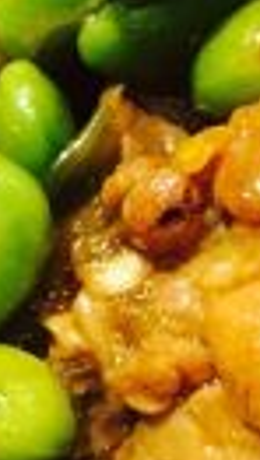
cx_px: 422
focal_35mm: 169
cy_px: -37
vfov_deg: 12.5
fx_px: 2065
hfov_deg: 7.1
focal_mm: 4.15
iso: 250
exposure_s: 1/33
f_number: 2.2
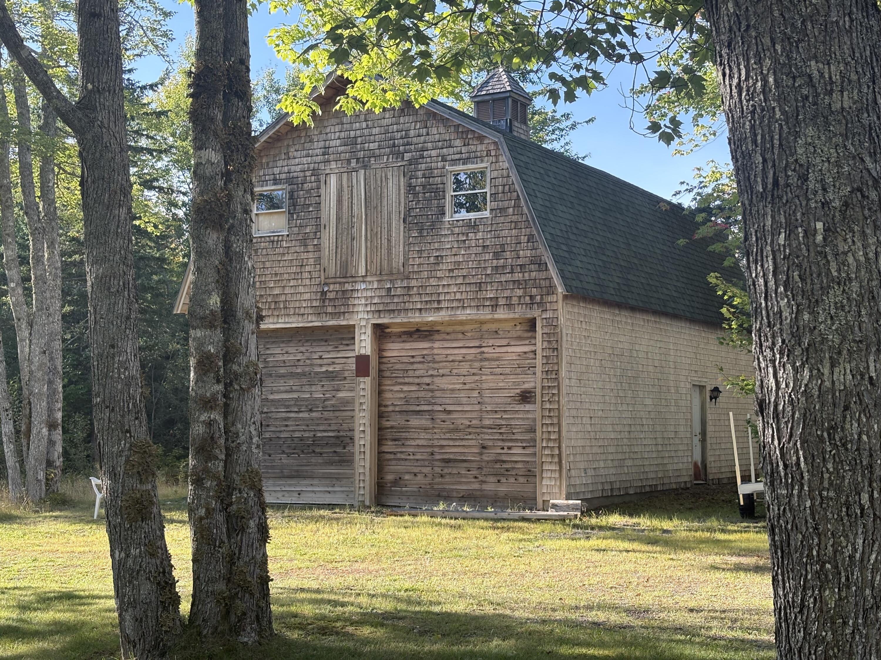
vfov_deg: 28.0
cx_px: 440
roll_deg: +0.3
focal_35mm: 52
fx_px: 1323
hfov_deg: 36.8
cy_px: 330
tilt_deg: +4.6
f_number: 1.6
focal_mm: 5.96
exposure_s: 1/527
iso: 50
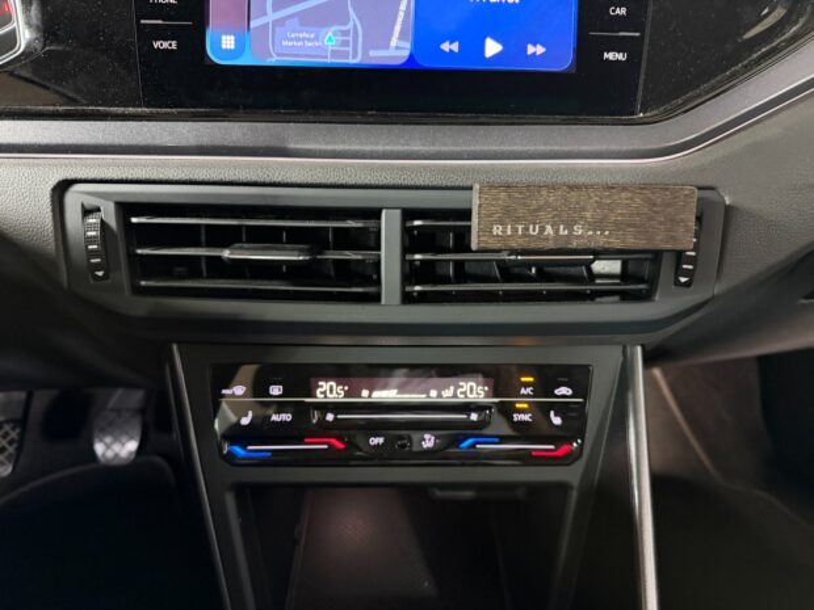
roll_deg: -1.2
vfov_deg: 56.8
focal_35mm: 24
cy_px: 305
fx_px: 564
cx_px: 407
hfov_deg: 71.6
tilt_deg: -28.3
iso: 800
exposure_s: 1/33
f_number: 1.78
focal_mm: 6.76
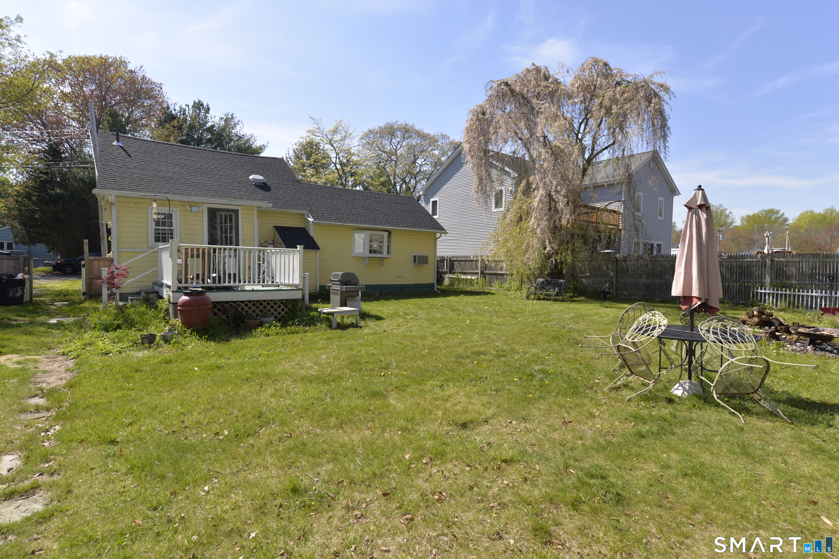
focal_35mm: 18
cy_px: 280
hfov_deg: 90.0
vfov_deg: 67.4
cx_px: 420
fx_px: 419
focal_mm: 18
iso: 100
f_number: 8
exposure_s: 1/250
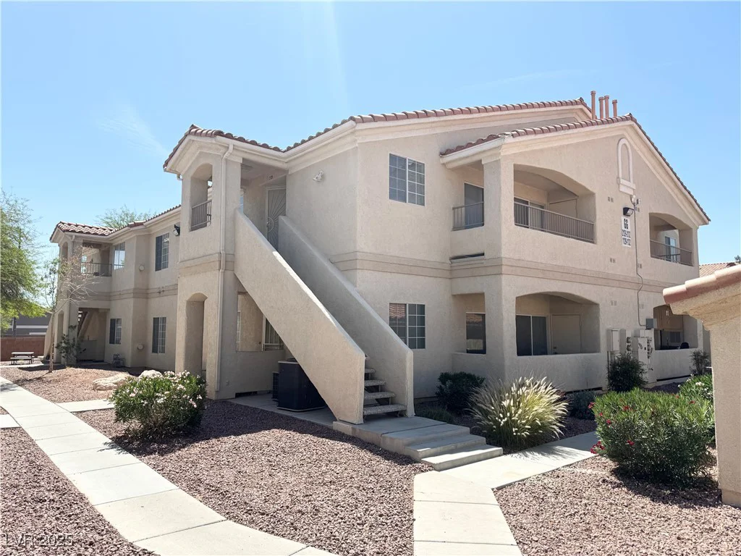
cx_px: 370
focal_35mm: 24
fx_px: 514
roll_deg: -0.3
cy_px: 278
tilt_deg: +4.6
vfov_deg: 56.8
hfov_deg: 71.6
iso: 80
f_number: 1.78
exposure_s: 1/4950
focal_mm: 6.76
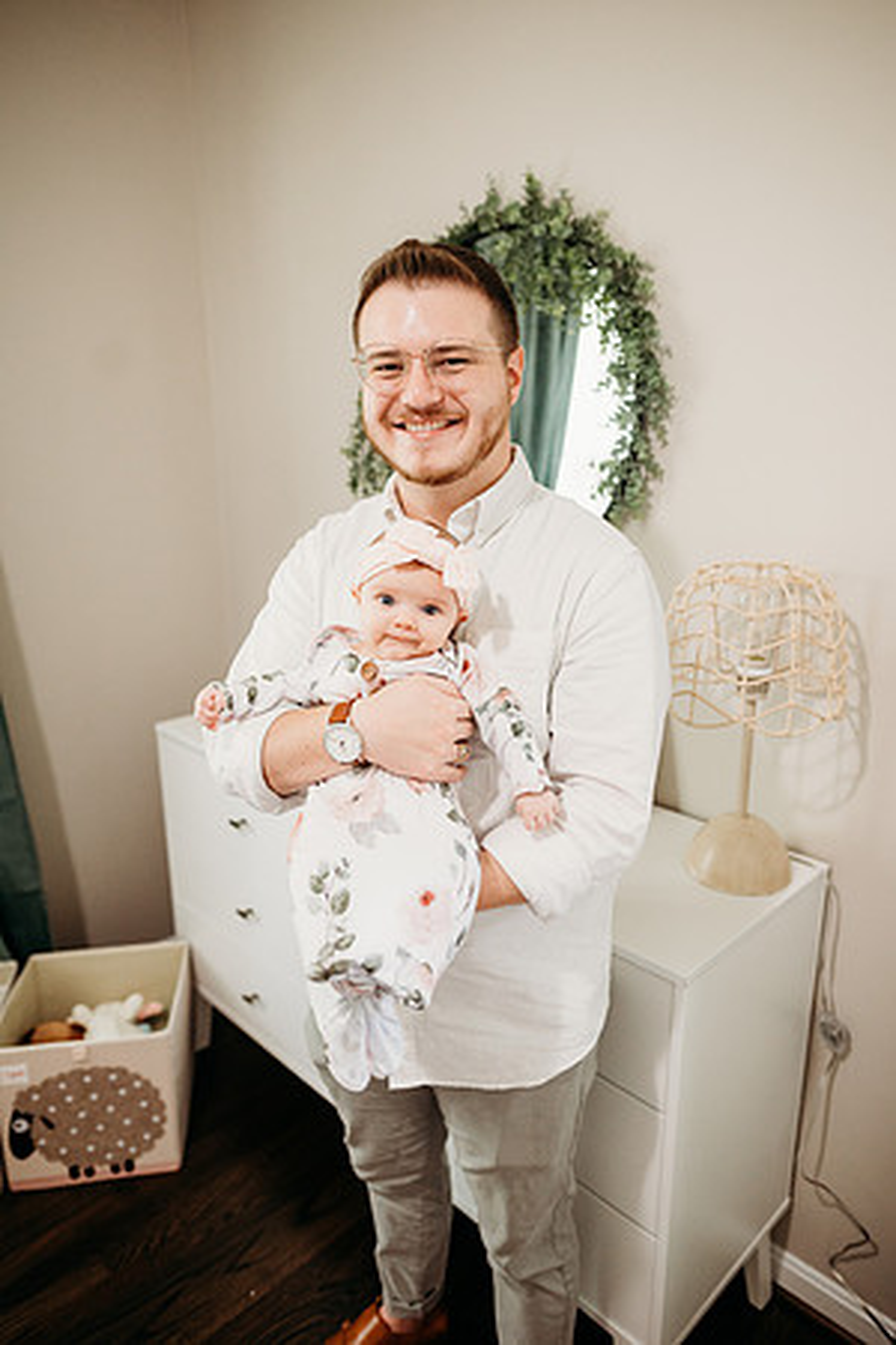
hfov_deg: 53.1
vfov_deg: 73.7
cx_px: 448
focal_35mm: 24
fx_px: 896
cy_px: 672
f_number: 2.5
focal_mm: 24
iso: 1600
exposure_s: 1/200
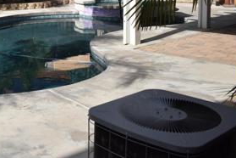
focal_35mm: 62
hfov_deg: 29.8
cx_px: -10
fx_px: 406
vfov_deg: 21.2
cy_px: 1
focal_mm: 18
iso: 320
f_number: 4
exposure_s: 1/4000
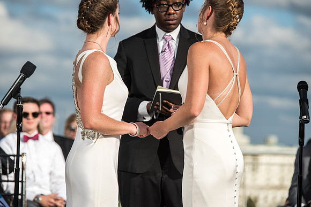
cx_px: 156
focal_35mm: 200
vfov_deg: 6.9
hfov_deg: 10.3
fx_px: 1728
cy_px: 104
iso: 200
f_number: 2.8
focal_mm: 200
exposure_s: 1/3200
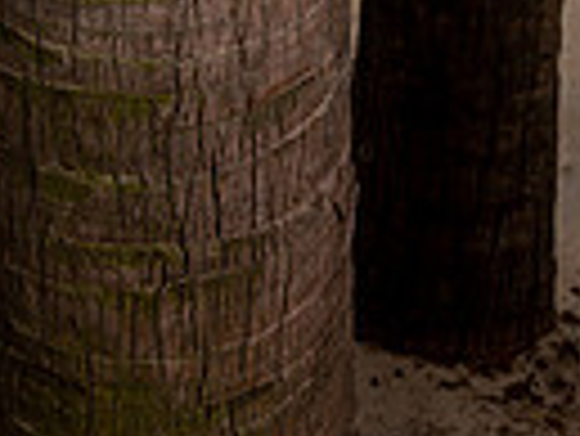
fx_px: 2029
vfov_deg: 10.8
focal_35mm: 121
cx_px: 611
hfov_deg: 15.9
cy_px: -548
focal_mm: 36
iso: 100
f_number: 8
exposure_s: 1/250
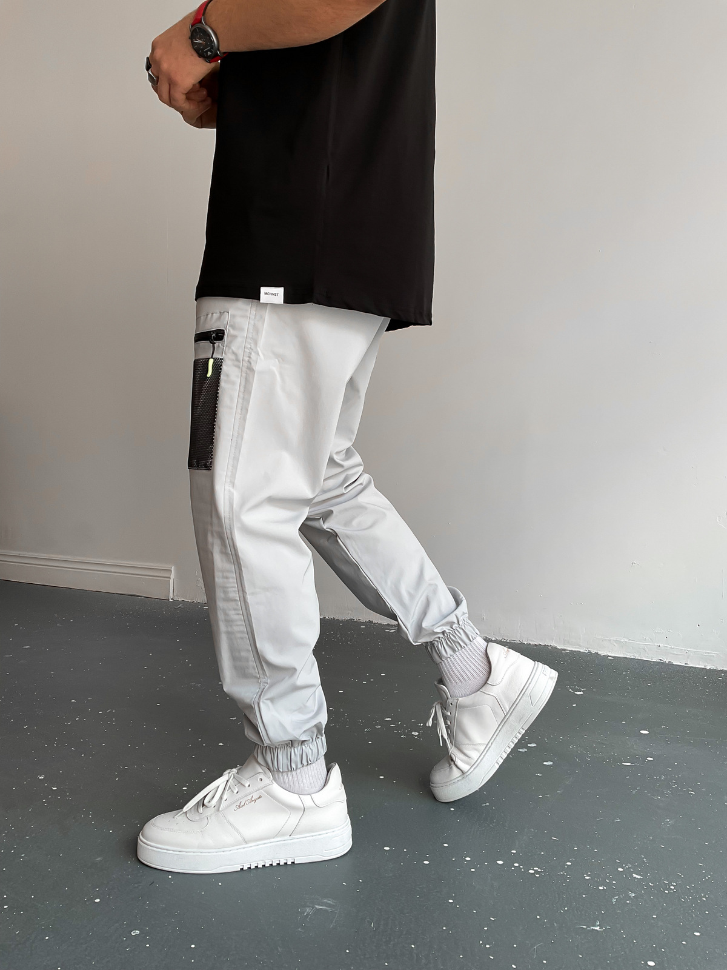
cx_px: 364
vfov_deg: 61.7
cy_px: 485
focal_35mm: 29
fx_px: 812
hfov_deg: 48.2
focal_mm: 3
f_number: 1.8
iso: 20
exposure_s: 1/120
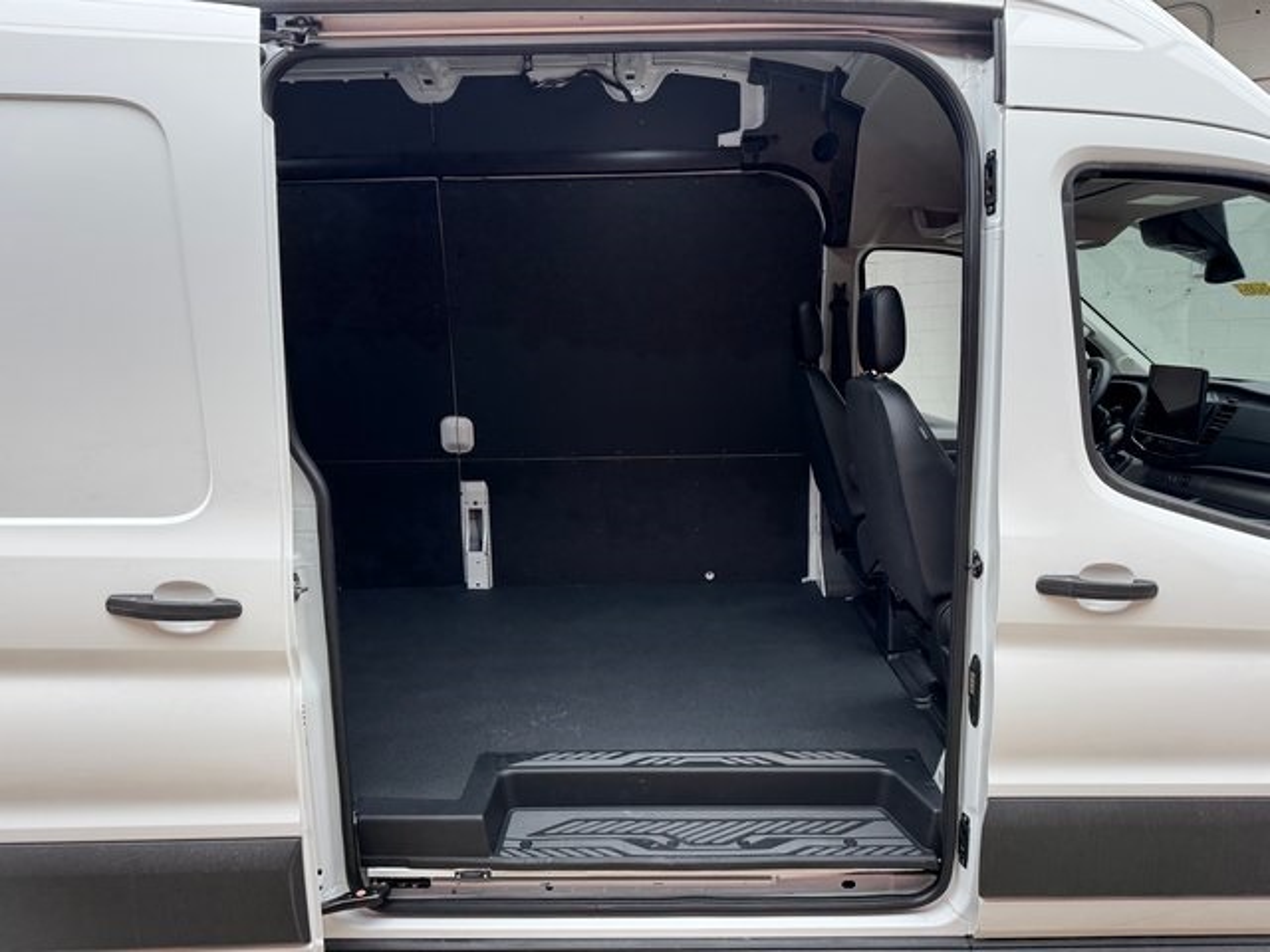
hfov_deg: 71.6
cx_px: 635
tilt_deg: -8.0
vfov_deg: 56.8
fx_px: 881
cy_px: 476
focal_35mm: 24
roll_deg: +2.1
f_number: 1.78
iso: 80
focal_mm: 6.76
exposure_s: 1/120
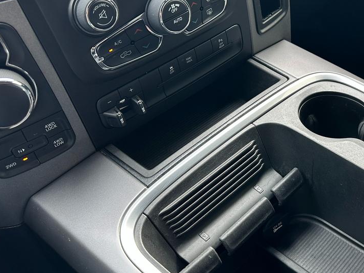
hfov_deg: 41.0
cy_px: 128
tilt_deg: -41.4
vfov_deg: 33.6
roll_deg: +0.3
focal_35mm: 43
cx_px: 315
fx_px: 452
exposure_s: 1/121
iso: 80
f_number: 1.78
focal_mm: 6.86
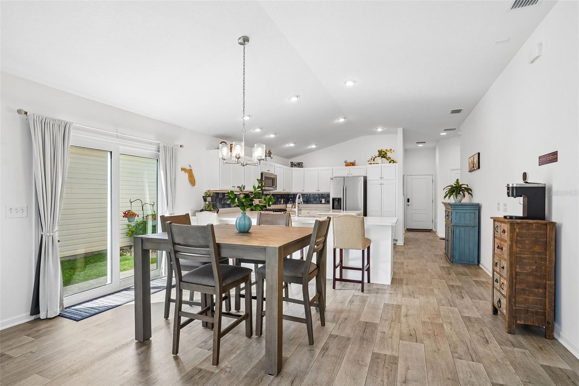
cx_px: 290
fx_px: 289
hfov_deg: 90.0
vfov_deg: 67.4
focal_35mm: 18
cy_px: 193
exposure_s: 1/30
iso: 400
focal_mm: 18
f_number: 9
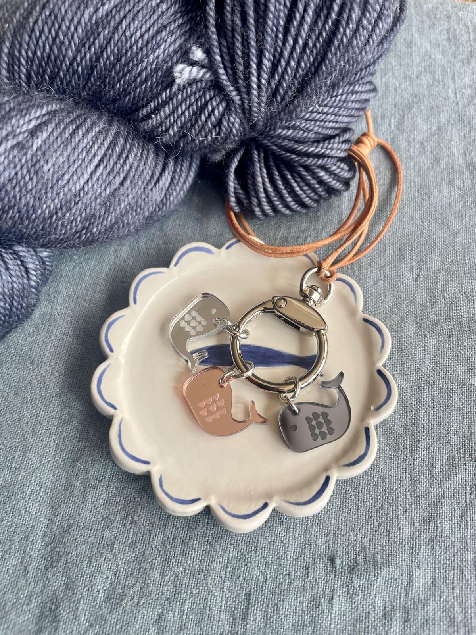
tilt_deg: -64.3
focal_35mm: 26
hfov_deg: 53.1
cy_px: 318
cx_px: 238
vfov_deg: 67.3
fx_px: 477
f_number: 1.6
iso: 32
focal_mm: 4.2
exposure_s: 1/202
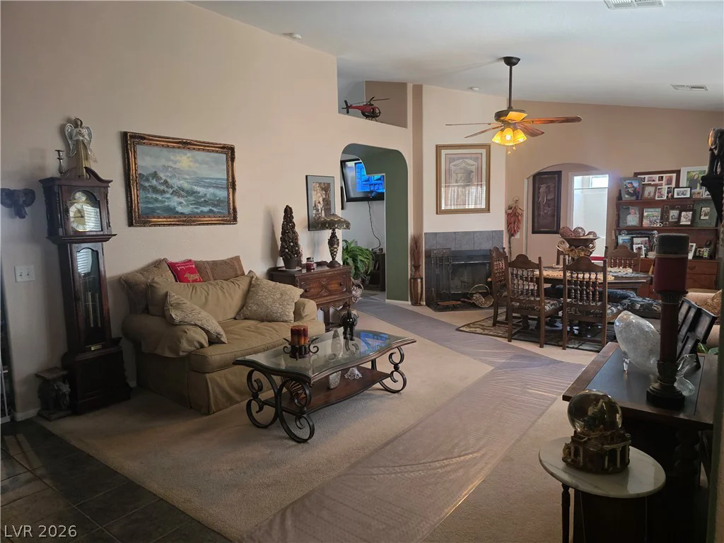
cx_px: 362
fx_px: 481
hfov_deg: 73.9
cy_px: 272
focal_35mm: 23
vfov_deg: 58.9
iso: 400
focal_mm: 6.3
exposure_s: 1/120
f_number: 1.7
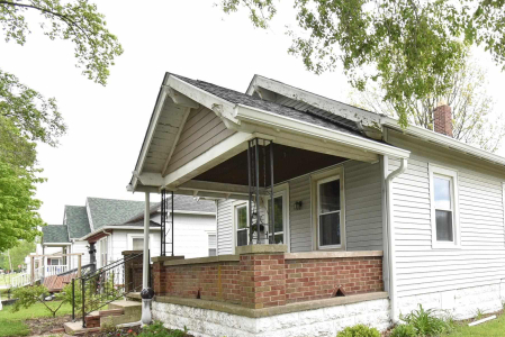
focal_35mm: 25
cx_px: 379
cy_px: 239
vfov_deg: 49.9
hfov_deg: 67.0
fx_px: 351
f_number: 7.1
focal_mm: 10
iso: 400
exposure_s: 1/200
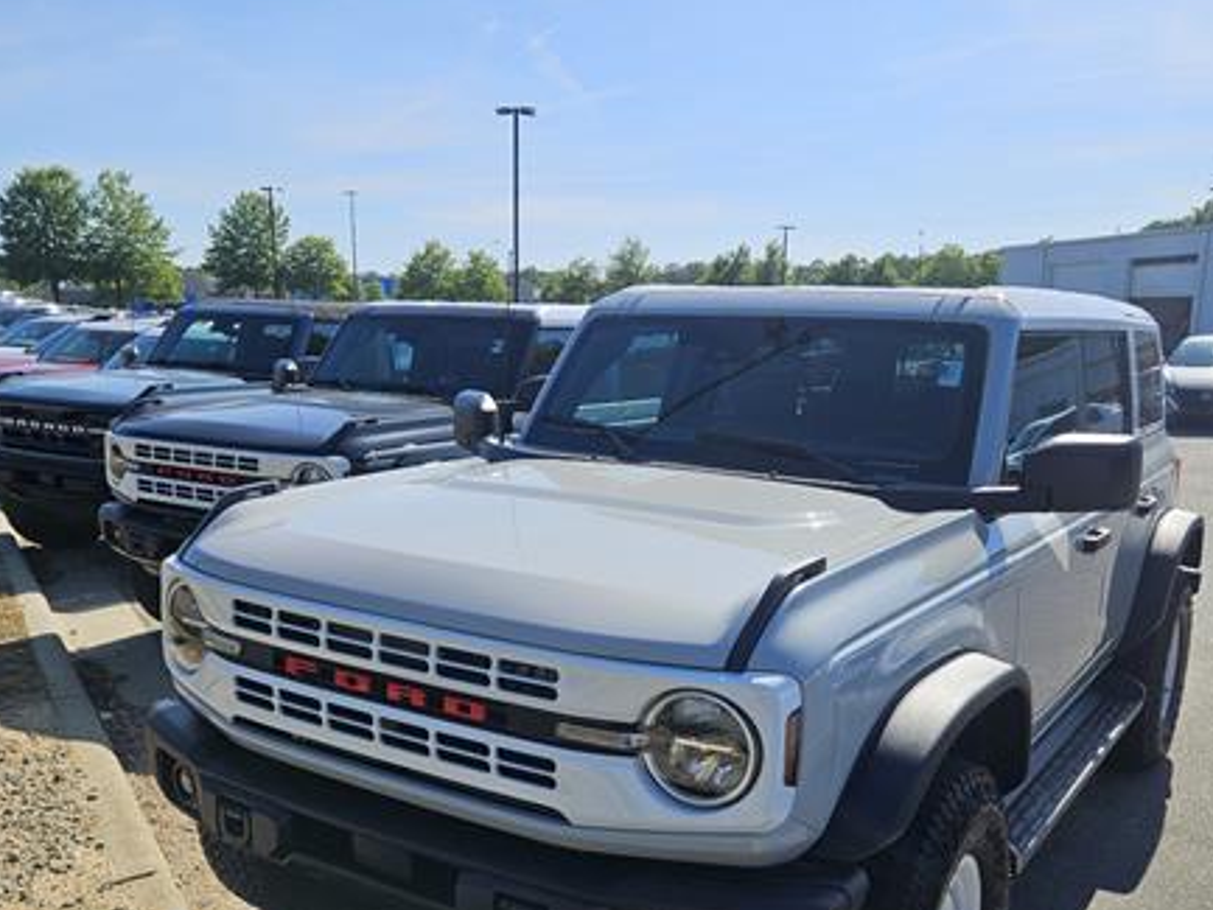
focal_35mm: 34
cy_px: 594
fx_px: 1192
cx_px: 605
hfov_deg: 53.9
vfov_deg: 41.4
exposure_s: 1/2500
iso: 25
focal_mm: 5.4
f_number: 1.8
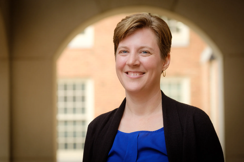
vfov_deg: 12.8
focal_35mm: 107
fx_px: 725
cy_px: 81
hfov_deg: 19.1
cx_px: 122
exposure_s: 1/160
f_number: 3.2
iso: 400
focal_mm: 68.7
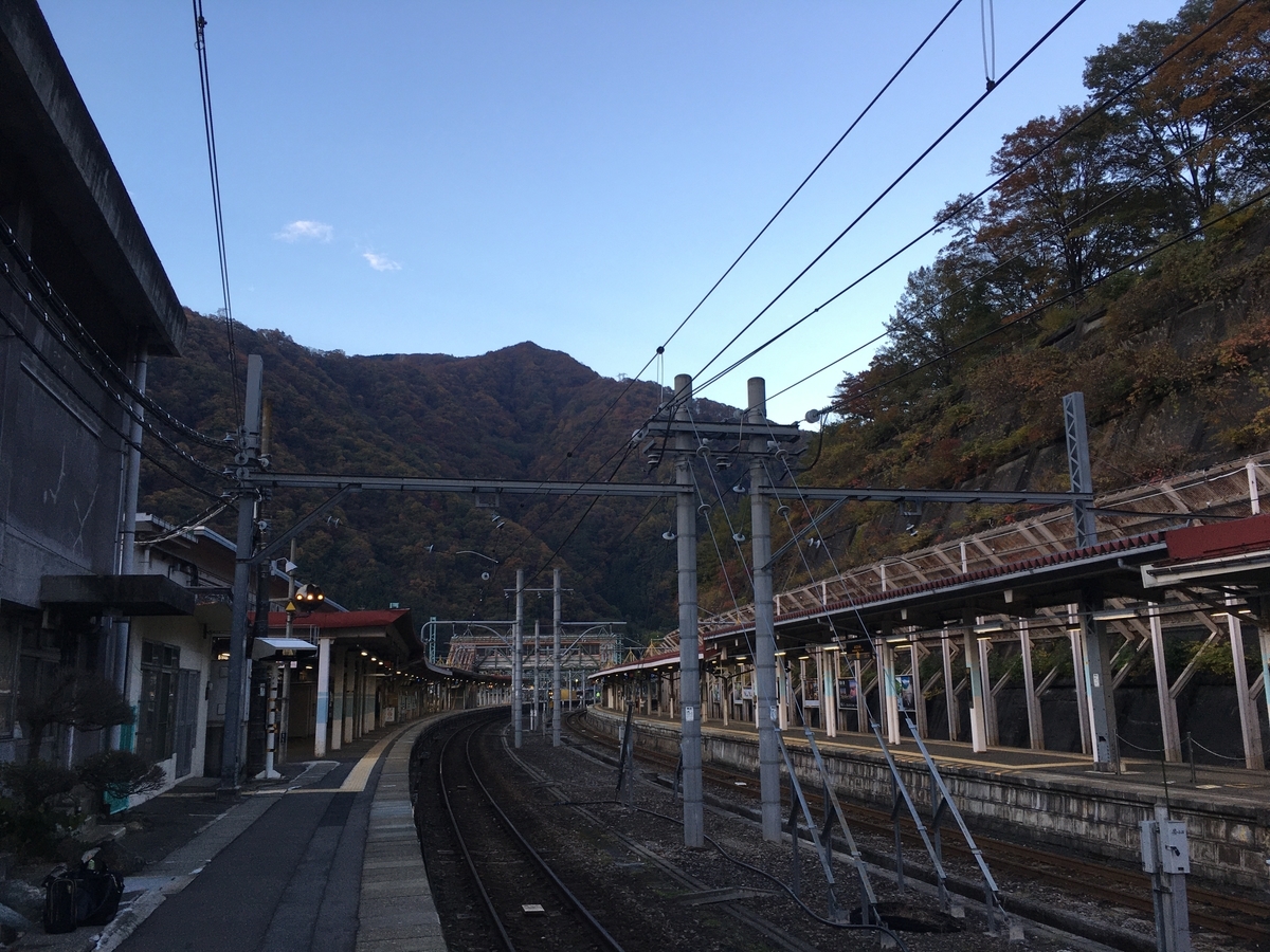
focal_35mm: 29
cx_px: 635
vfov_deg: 48.2
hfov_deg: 61.7
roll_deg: +0.2
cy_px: 476
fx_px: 1064
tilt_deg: +12.5
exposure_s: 1/120
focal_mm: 4.15
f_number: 2.2
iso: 32
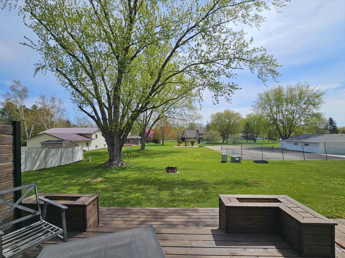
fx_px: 140
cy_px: 137
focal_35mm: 14
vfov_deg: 85.6
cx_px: 171
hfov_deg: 102.1
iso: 50
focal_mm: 2.2
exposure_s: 1/3255
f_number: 2.2
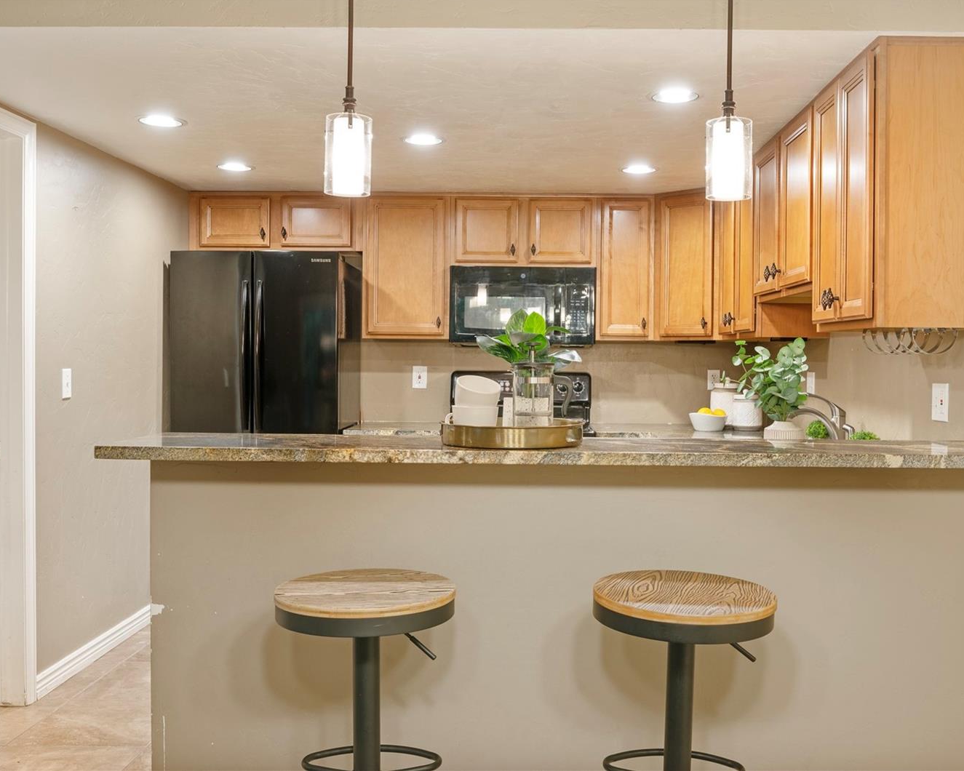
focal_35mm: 34
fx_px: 970
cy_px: 384
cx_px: 542
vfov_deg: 43.4
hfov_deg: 52.7
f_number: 9
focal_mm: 30
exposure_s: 1/1.67
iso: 200
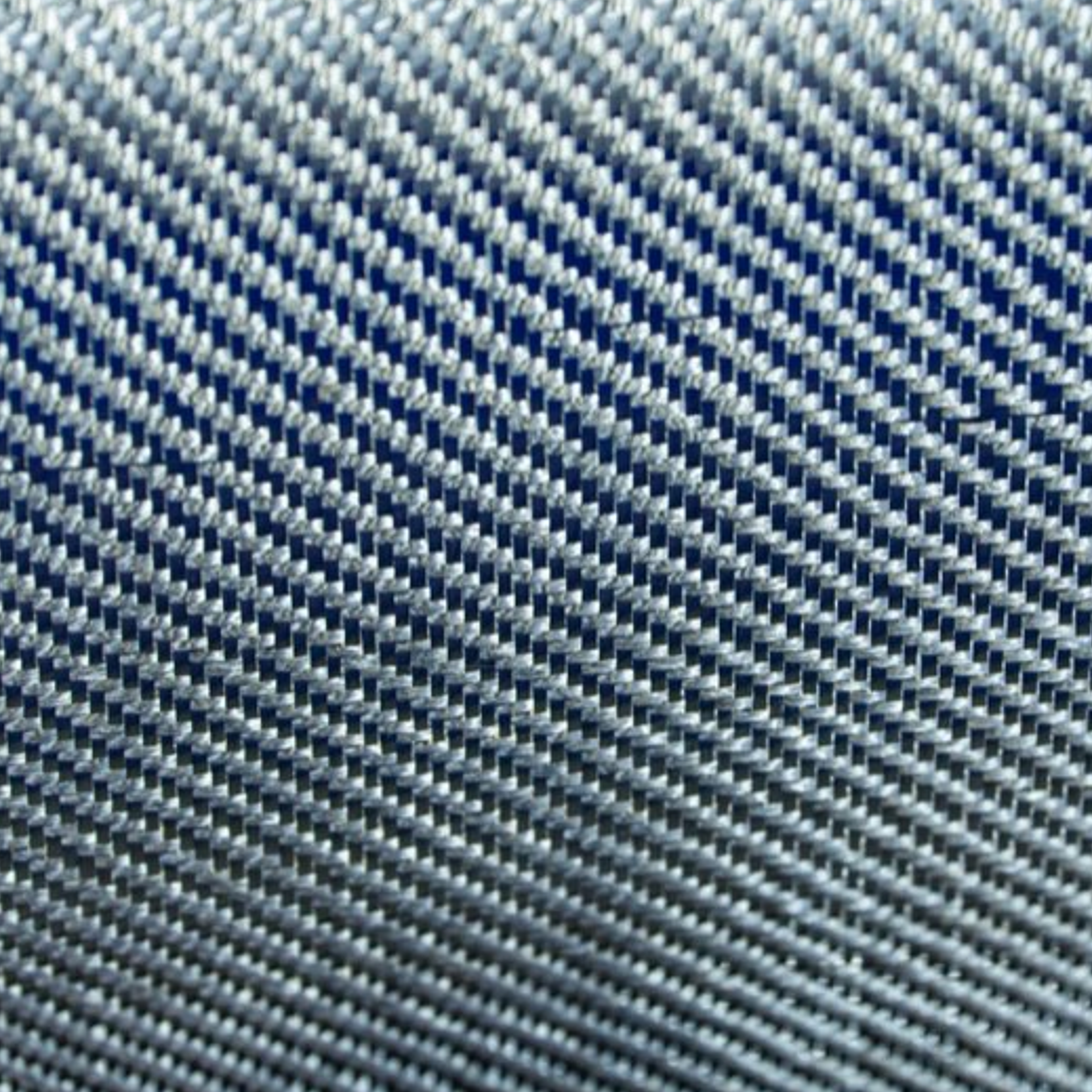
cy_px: 532
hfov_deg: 6.3
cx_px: 741
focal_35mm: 280
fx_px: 9993
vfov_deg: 6.3
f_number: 5.6
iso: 4000
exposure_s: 1/125
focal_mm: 171
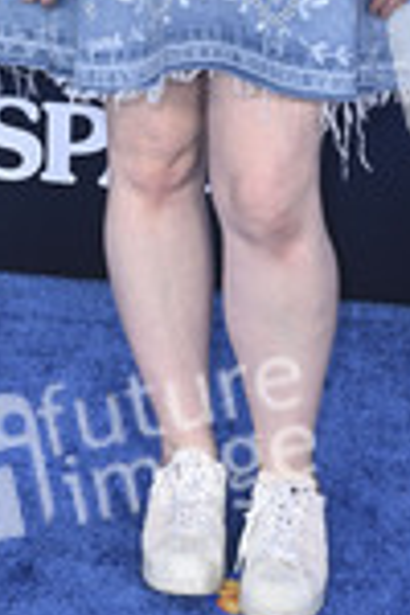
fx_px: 2272
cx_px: 226
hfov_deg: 10.3
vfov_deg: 14.8
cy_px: -160
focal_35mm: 133
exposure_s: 1/200
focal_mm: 50
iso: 1600
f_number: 6.3
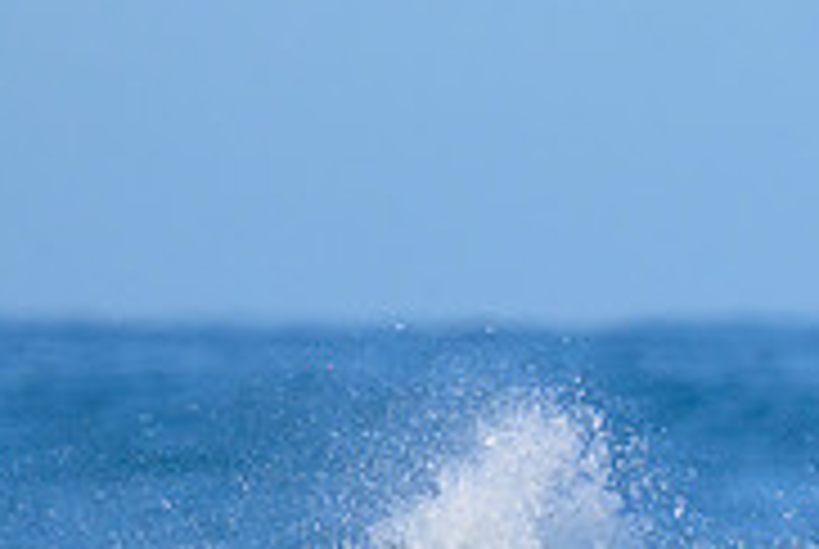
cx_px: 1251
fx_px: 59861
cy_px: 848
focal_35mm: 2627
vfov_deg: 0.5
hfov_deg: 0.8
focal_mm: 800
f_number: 11
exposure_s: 1/2000
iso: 2200
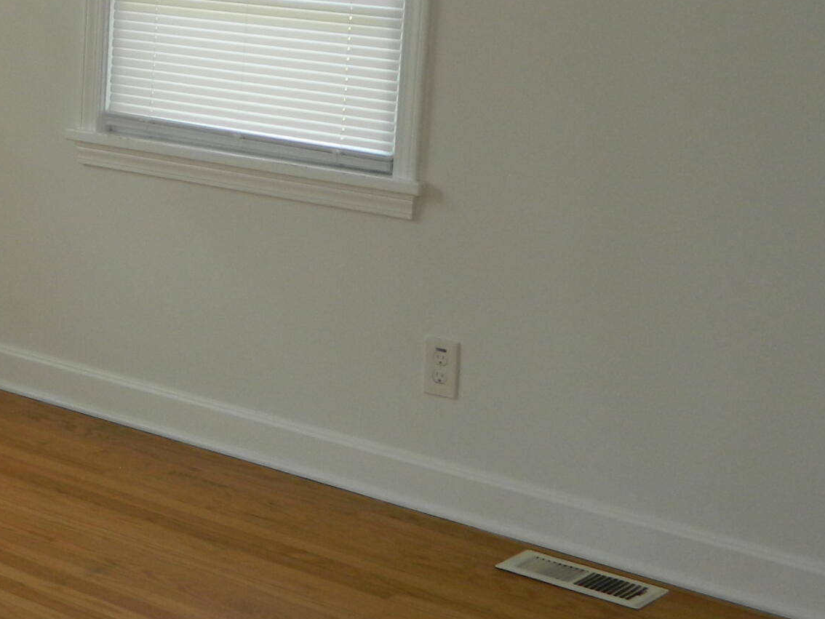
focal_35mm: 82
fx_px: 1955
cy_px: 249
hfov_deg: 22.2
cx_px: -127
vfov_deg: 18.0
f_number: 3.2
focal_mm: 5.6
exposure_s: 1/40
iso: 80
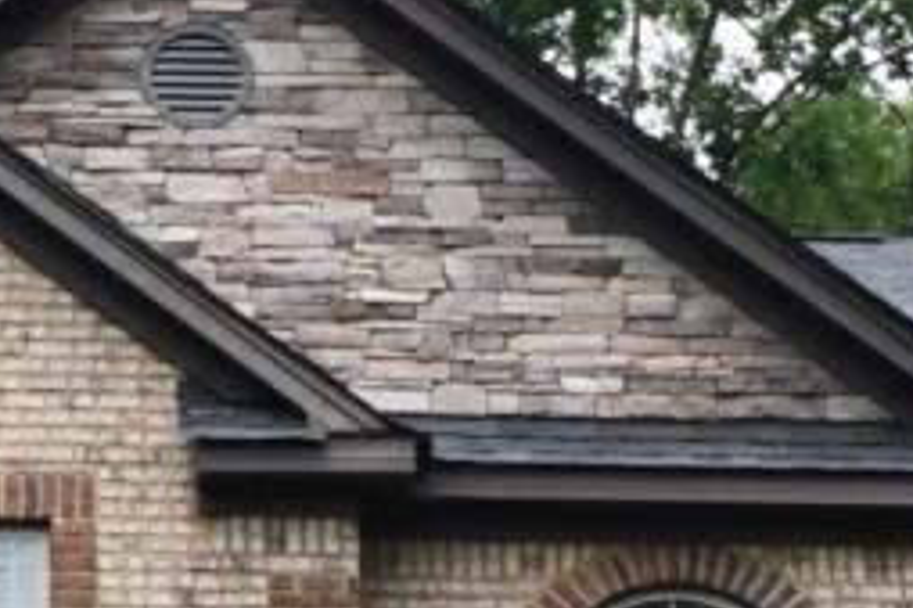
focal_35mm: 170
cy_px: 907
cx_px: 474
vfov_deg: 7.9
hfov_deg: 12.1
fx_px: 4308
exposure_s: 1/250
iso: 200
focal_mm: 24
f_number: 7.1
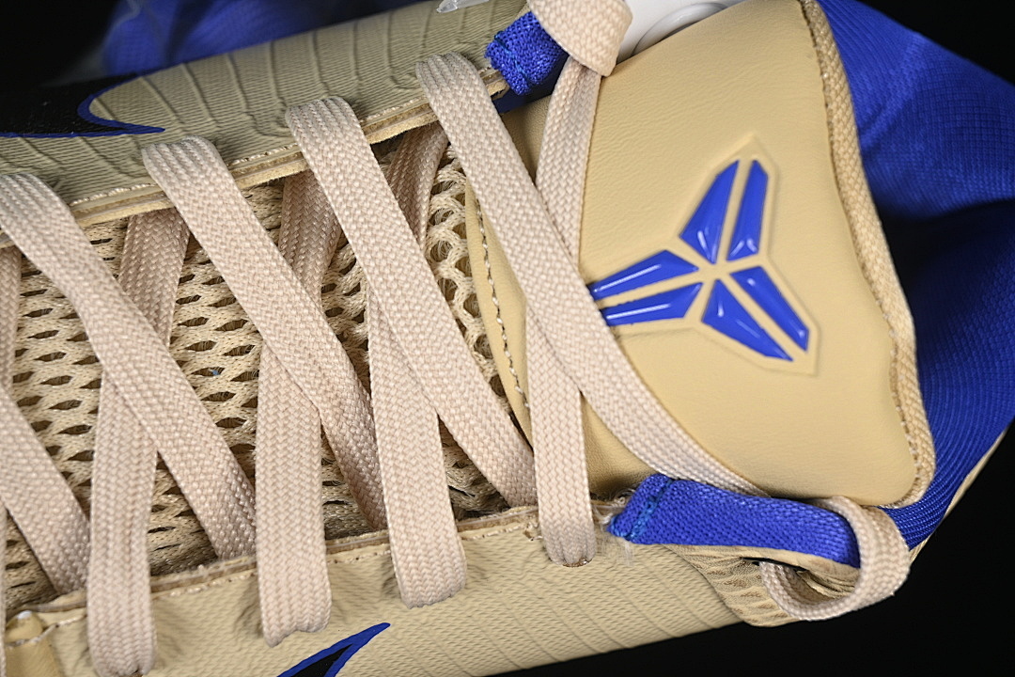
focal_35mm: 75
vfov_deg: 18.2
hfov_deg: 27.0
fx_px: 2114
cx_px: 508
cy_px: 338
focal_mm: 50
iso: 160
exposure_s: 1/60
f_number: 7.1
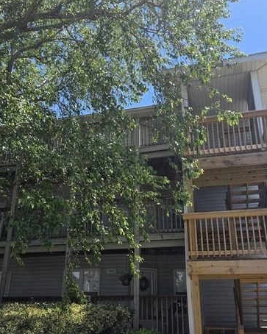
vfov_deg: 54.0
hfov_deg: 44.5
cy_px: 190
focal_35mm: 33
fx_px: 326
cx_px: 147
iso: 80
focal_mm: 6.3
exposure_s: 1/2921
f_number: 1.7
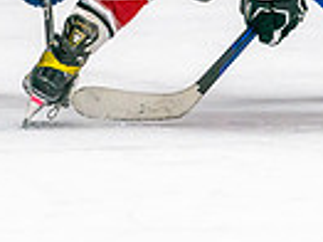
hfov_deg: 2.0
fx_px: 9052
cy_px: -167
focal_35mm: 971
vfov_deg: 1.5
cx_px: 125
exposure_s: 1/1250
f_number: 2.8
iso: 3200
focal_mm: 200
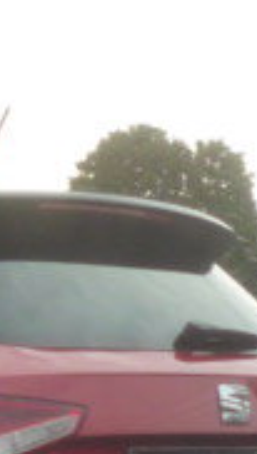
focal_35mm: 176
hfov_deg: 6.7
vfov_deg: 12.1
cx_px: -225
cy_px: 399
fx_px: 2122
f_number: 3.2
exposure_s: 1/500
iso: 160
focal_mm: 4.5
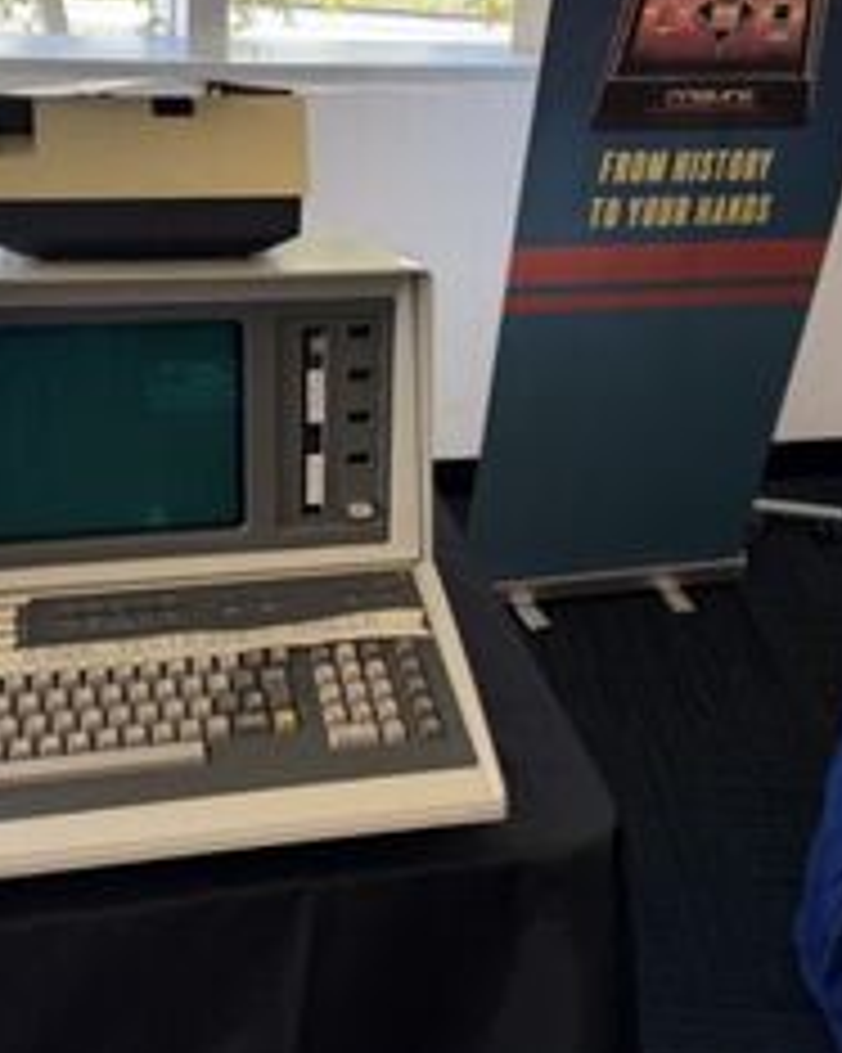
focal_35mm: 40
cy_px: 423
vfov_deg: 45.6
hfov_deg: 37.1
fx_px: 1247
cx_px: 320
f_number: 1.78
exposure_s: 1/121
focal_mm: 6.76
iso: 125
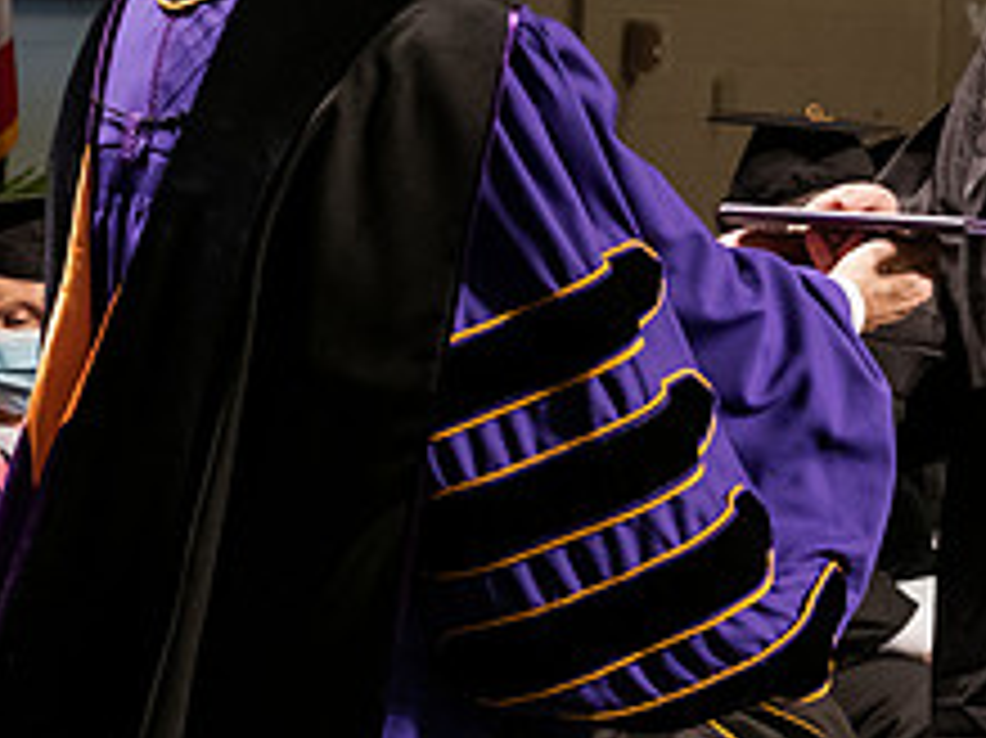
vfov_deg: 9.4
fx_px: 4498
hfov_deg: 12.5
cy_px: 110
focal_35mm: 158
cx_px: 761
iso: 1600
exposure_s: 1/200
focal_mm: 62
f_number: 6.3
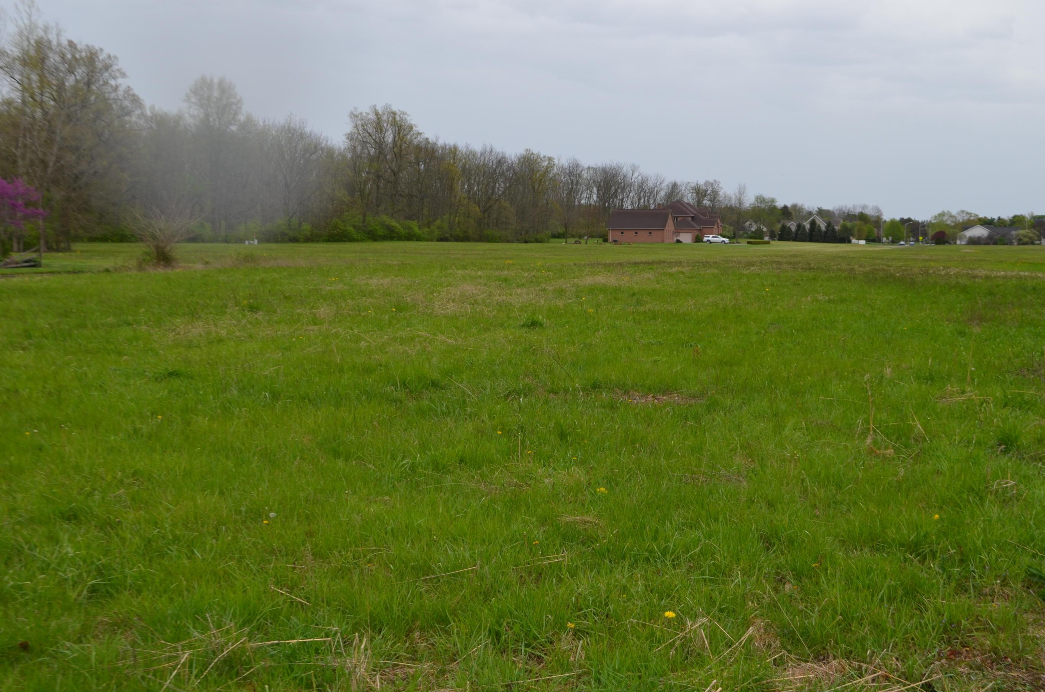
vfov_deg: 31.0
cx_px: 545
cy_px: 363
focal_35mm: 43
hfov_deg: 45.5
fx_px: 1246
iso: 200
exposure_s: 1/180
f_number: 6.7
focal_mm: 26
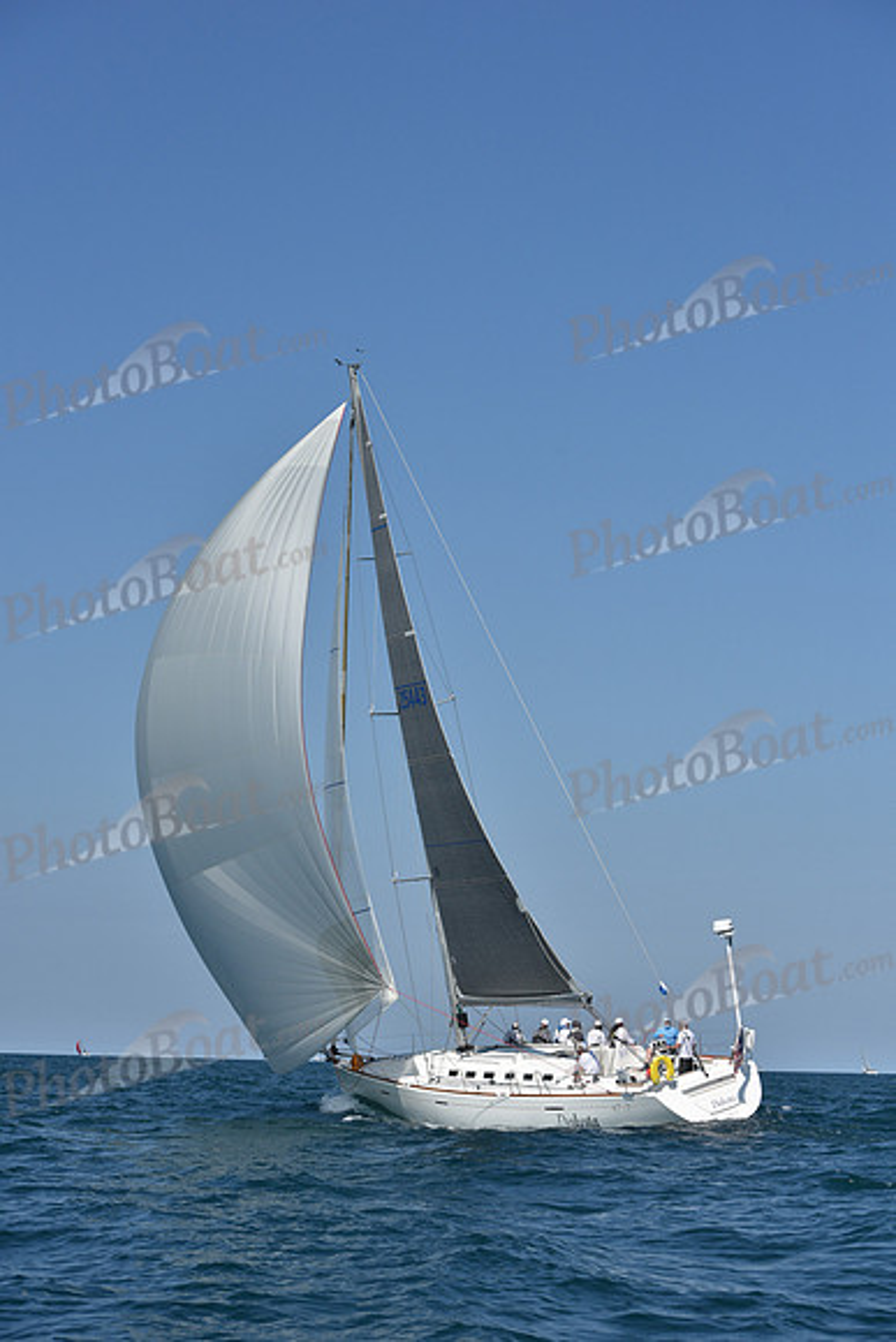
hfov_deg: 19.5
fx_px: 2612
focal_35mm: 70
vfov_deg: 28.8
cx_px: 448
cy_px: 671
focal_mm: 70
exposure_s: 1/1600
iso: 250
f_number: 8
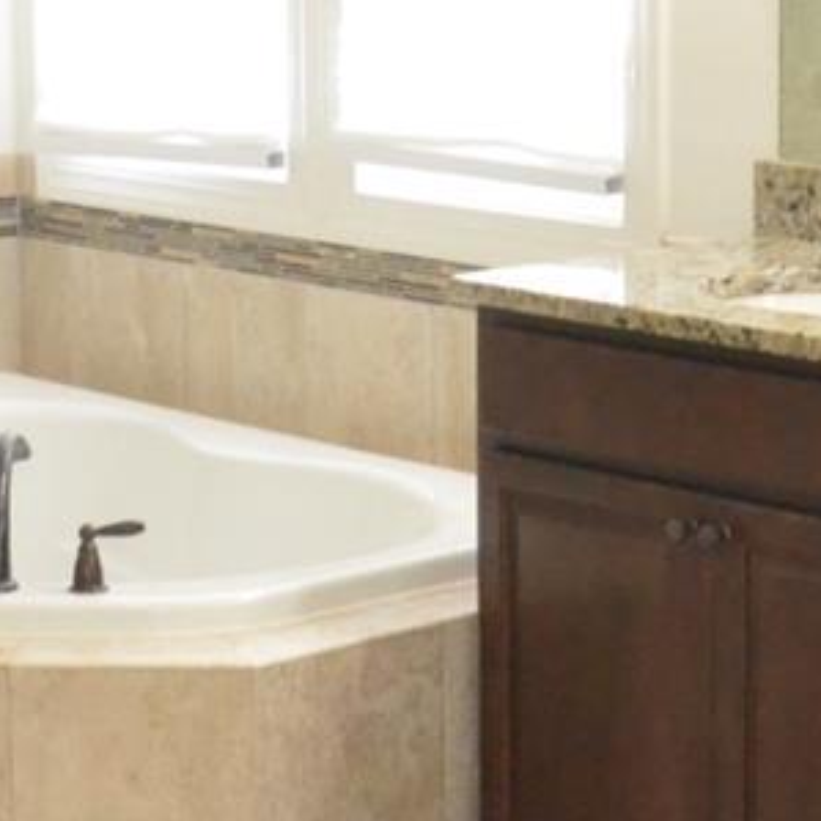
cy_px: 165
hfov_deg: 13.0
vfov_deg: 13.0
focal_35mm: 134
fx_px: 3599
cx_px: 384
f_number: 7.1
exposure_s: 1/200
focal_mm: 21
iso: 4000
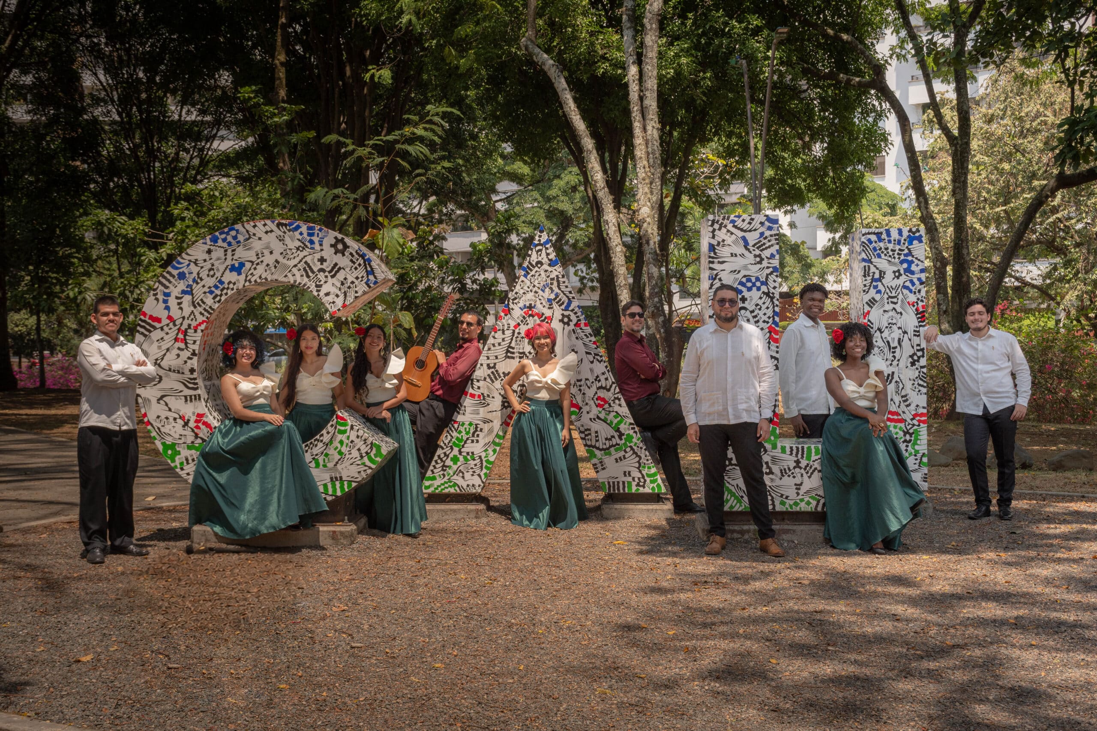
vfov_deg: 28.1
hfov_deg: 41.1
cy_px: 366
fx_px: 1463
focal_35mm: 48
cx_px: 548
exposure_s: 1/640
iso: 100
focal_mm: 32
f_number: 9
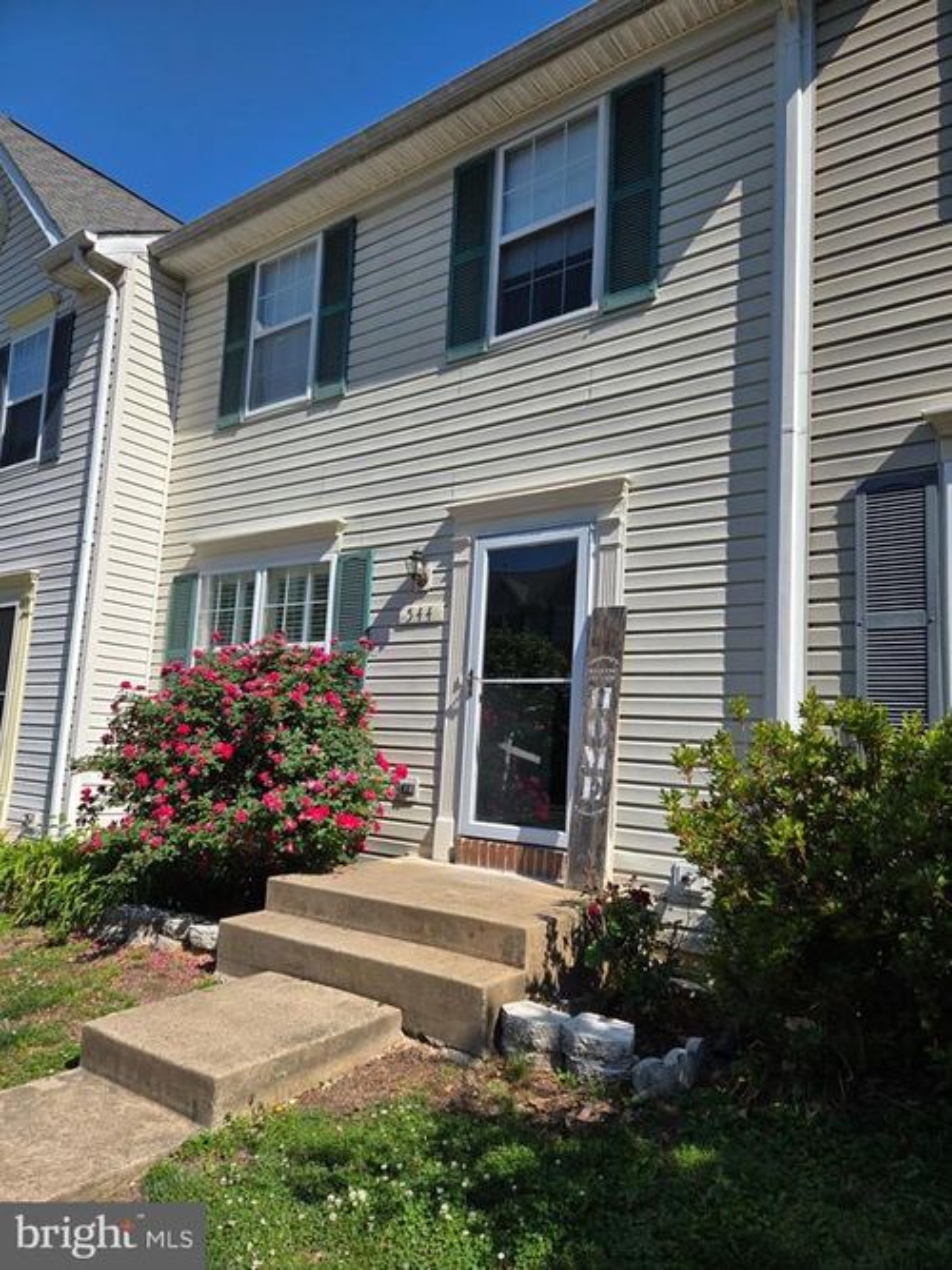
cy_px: 635
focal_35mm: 23
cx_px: 476
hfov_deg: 58.9
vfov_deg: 73.9
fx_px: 844
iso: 40
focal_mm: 5.4
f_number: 1.8
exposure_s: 1/2921
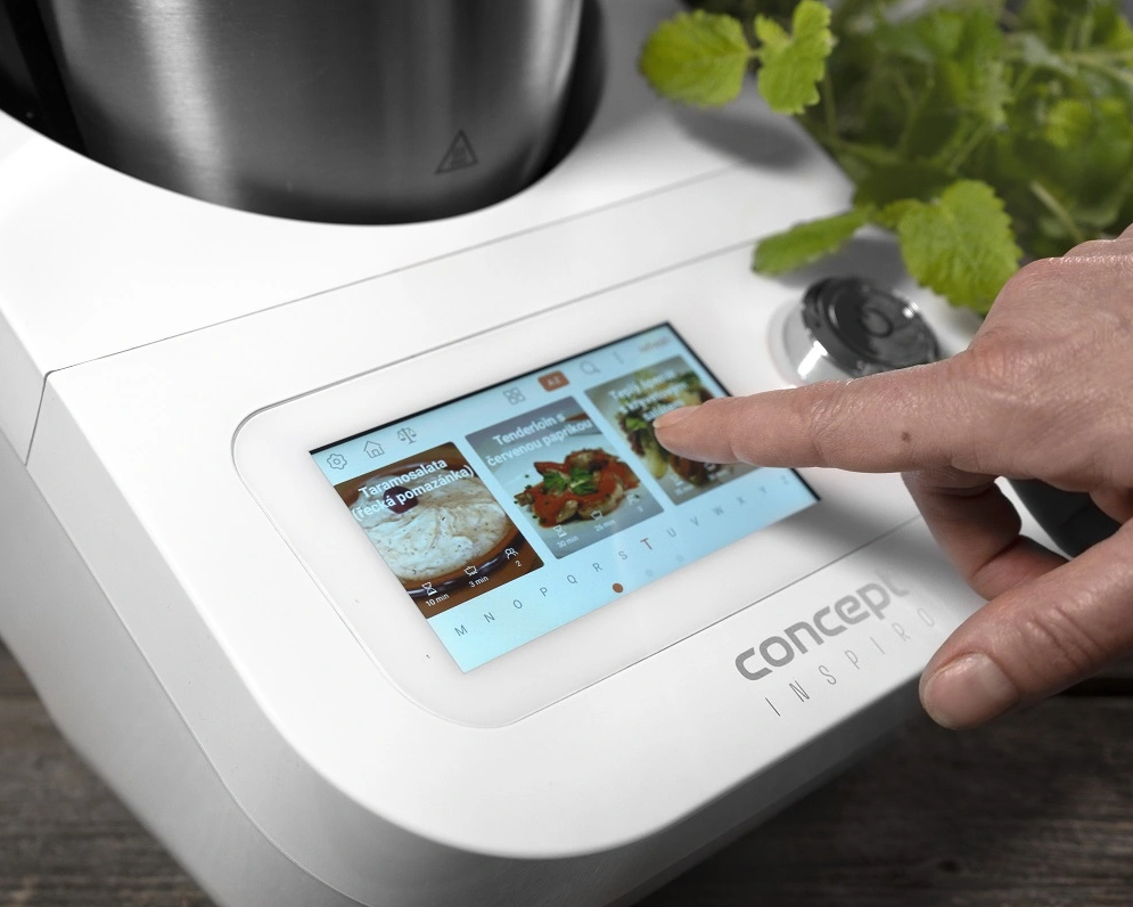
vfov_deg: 34.9
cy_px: 454
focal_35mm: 43
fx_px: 1442
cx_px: 494
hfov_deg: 42.8
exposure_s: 1/200
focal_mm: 38
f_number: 5
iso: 800
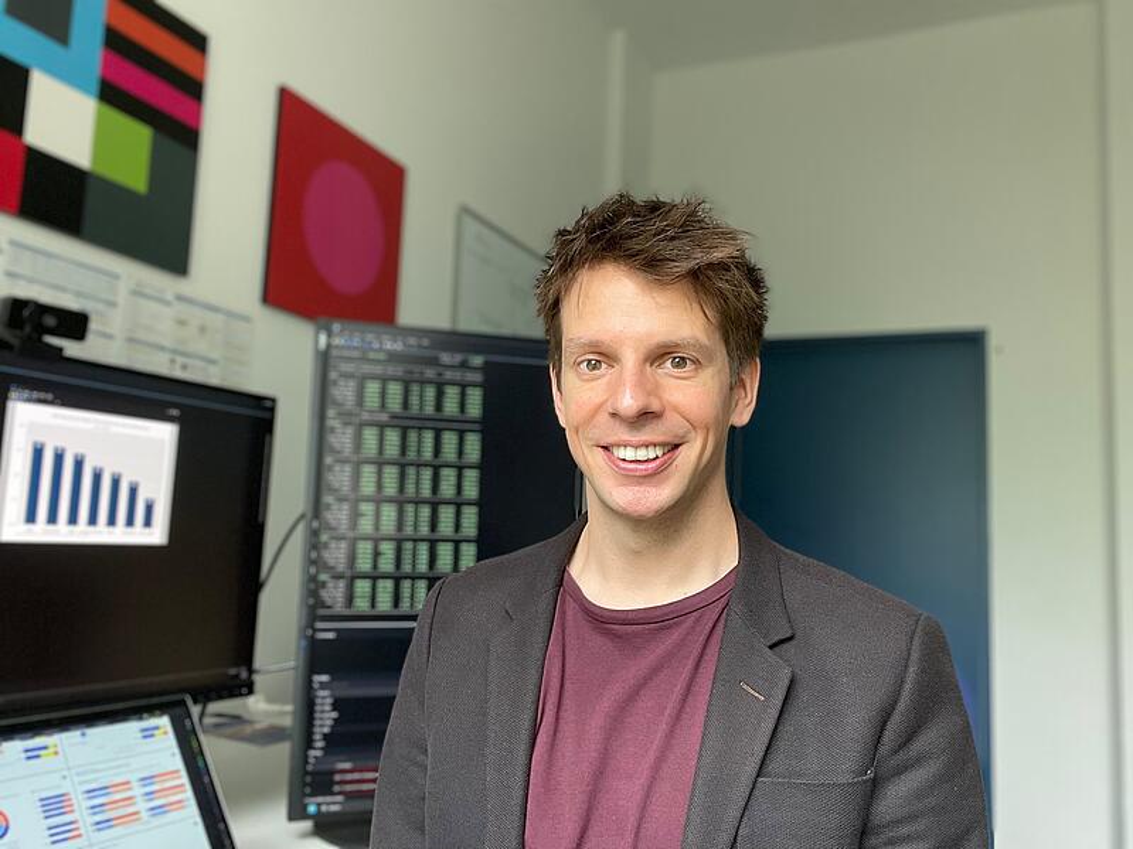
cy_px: 424
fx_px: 982
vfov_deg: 46.8
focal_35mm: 30
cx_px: 566
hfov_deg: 60.0
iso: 100
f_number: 2.2
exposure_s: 1/60
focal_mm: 2.71
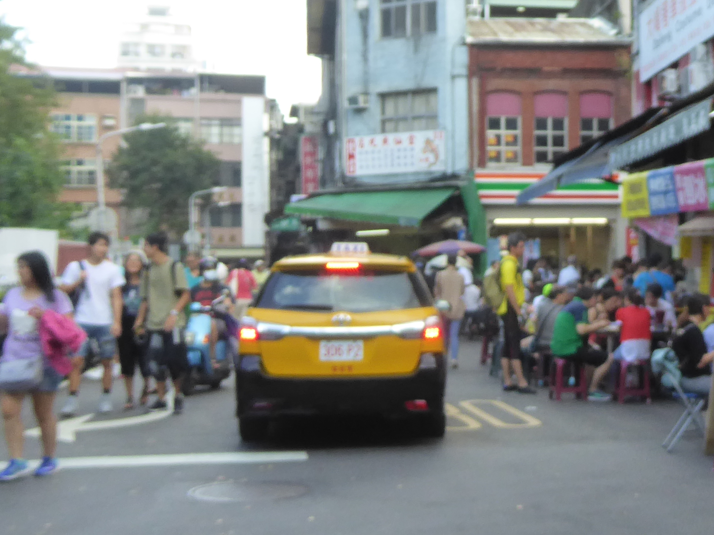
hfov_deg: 29.8
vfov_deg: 24.0
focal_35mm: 61
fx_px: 1258
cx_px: 696
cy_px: 246
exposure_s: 1/125
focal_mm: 4.3
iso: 160
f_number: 3.3
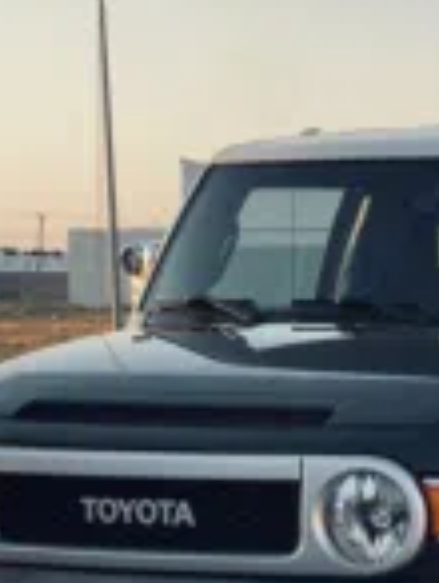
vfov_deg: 13.8
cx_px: 395
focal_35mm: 142
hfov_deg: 10.4
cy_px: 431
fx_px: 2394
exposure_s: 1/99
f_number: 2
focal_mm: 6
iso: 32
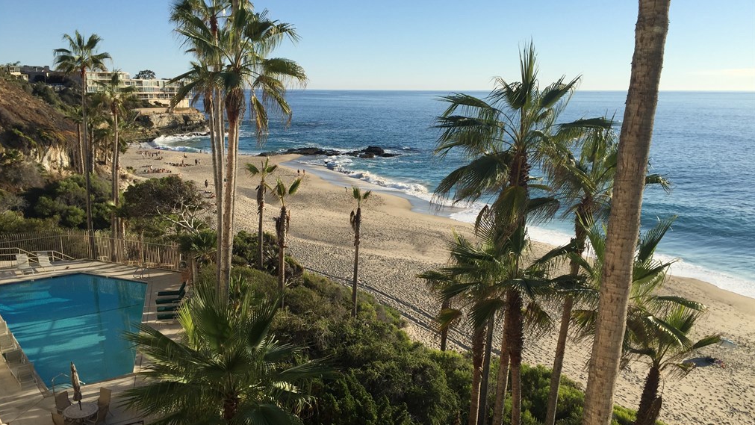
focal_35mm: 32
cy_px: 251
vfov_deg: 36.6
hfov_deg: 61.0
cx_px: 375
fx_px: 641
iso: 32
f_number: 2.2
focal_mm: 4.15
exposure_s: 1/1980
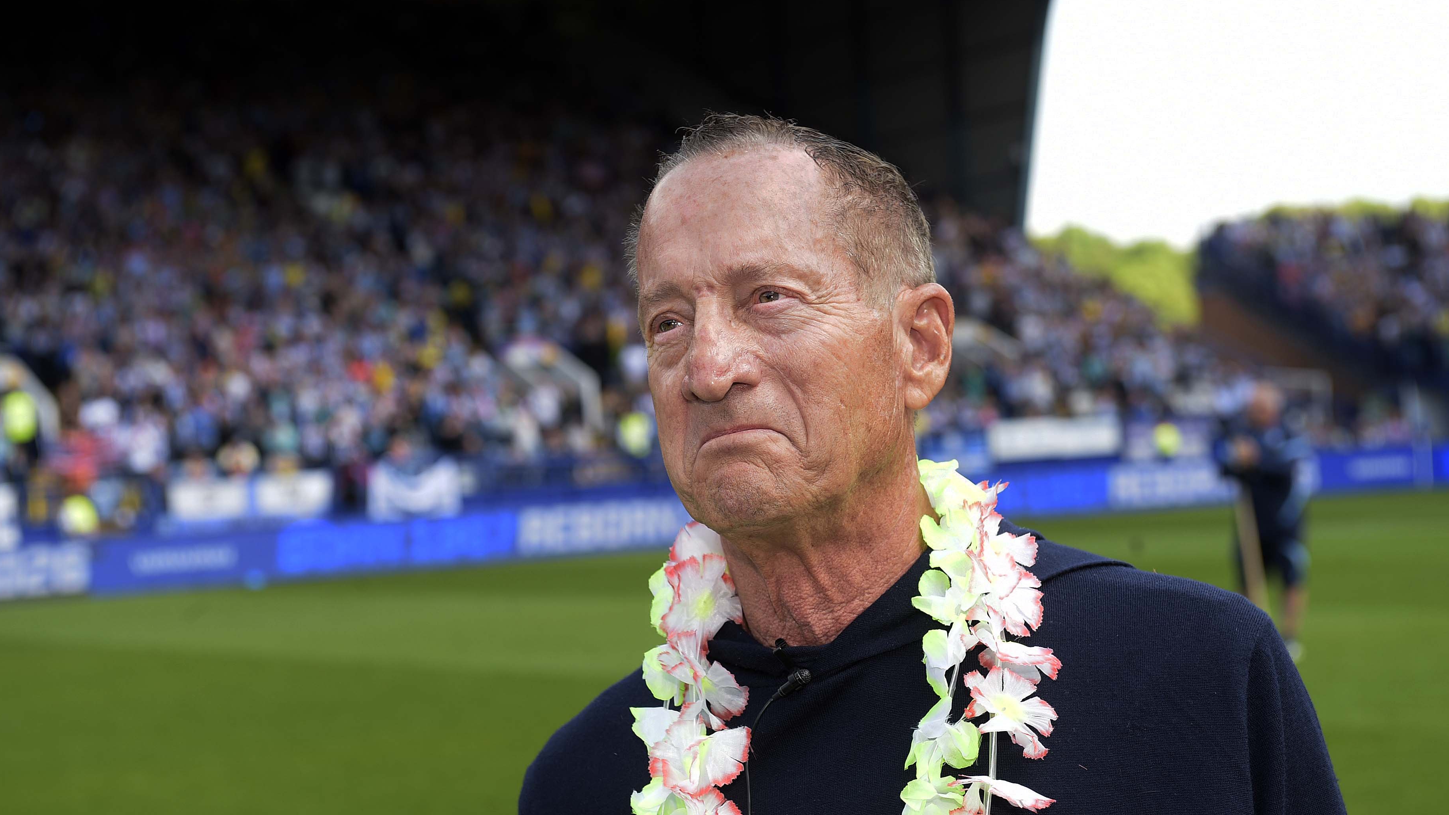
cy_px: 471
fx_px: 2843
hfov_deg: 28.6
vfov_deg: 16.3
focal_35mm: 74
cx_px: 721
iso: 250
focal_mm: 70
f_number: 6.3
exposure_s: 1/250
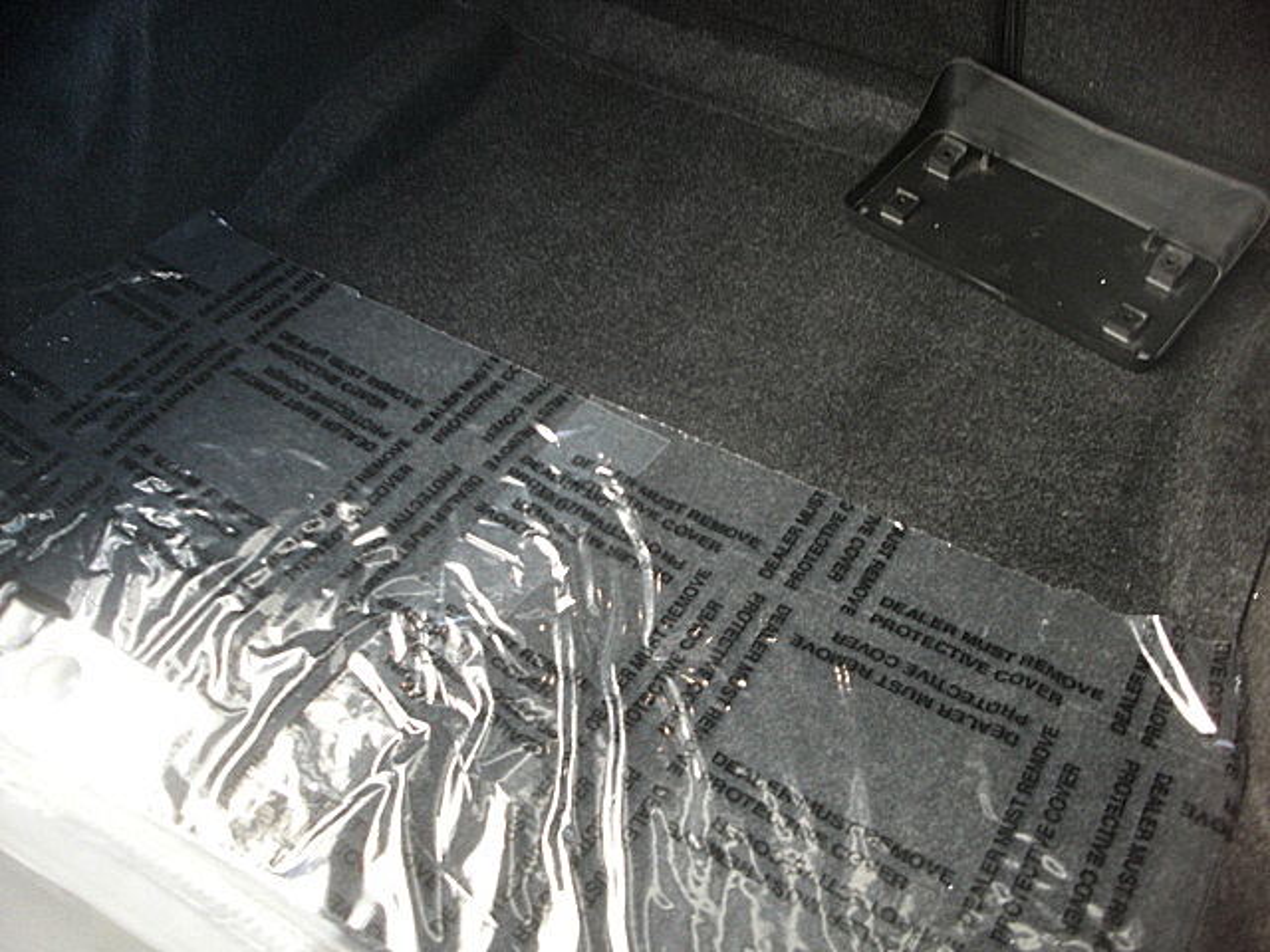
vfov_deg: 39.7
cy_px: 476
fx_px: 1321
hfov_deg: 51.4
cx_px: 635
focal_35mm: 36
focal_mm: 6.3
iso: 200
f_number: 2.8
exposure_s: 1/125
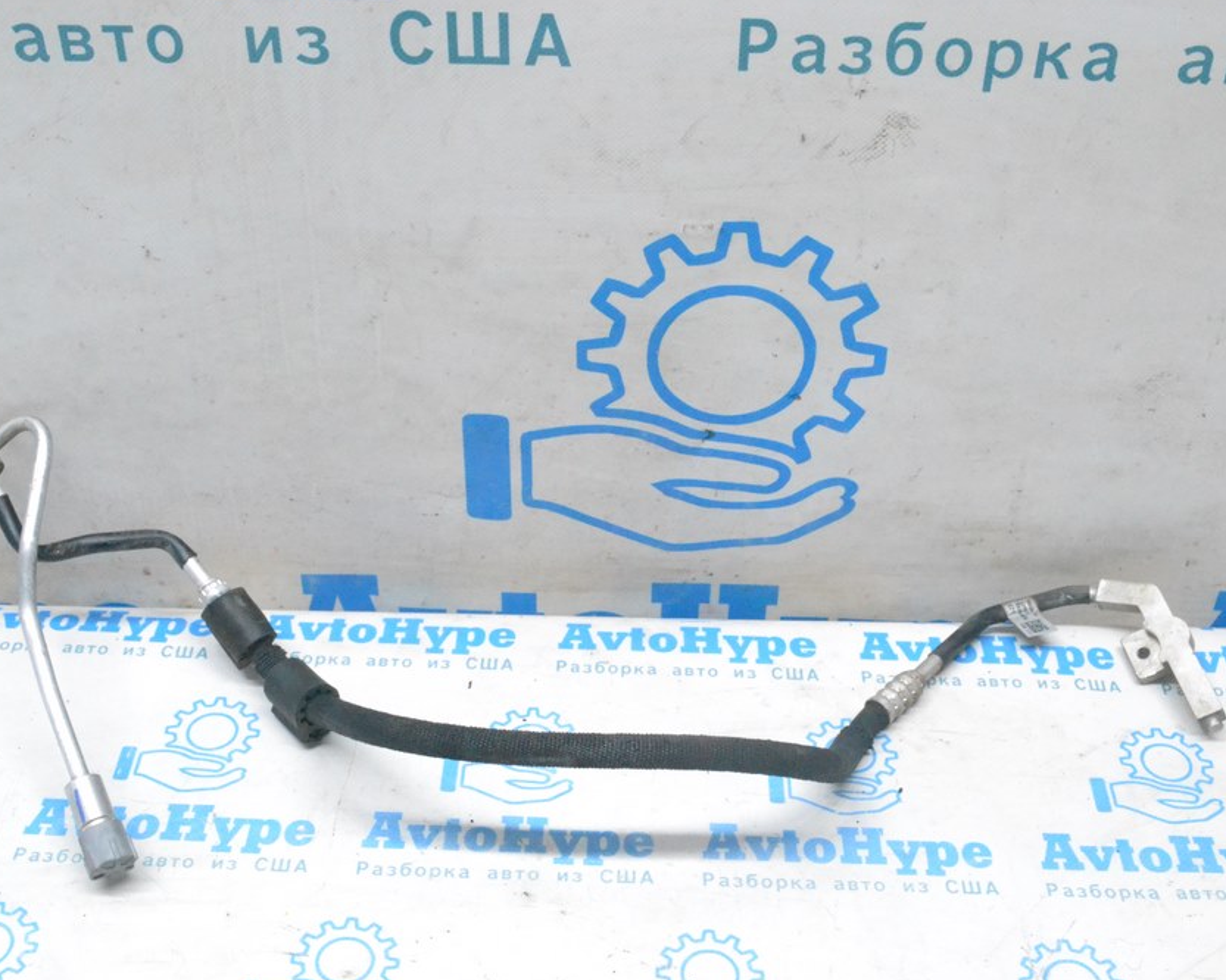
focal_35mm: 45
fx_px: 1632
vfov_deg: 33.4
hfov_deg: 41.2
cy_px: 486
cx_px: 615
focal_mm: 26
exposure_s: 1/125
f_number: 10
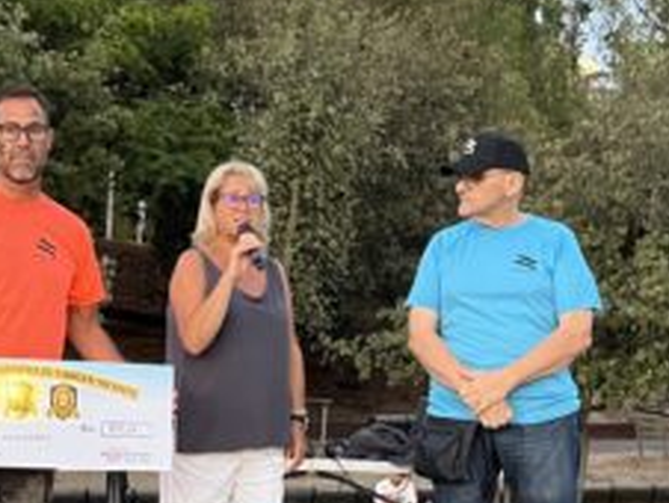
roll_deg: -0.5
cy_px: 399
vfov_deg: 18.3
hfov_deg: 24.3
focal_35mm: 80
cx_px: 255
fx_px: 1548
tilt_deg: +1.0
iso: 500
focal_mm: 5.1
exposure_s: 1/60
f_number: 1.6
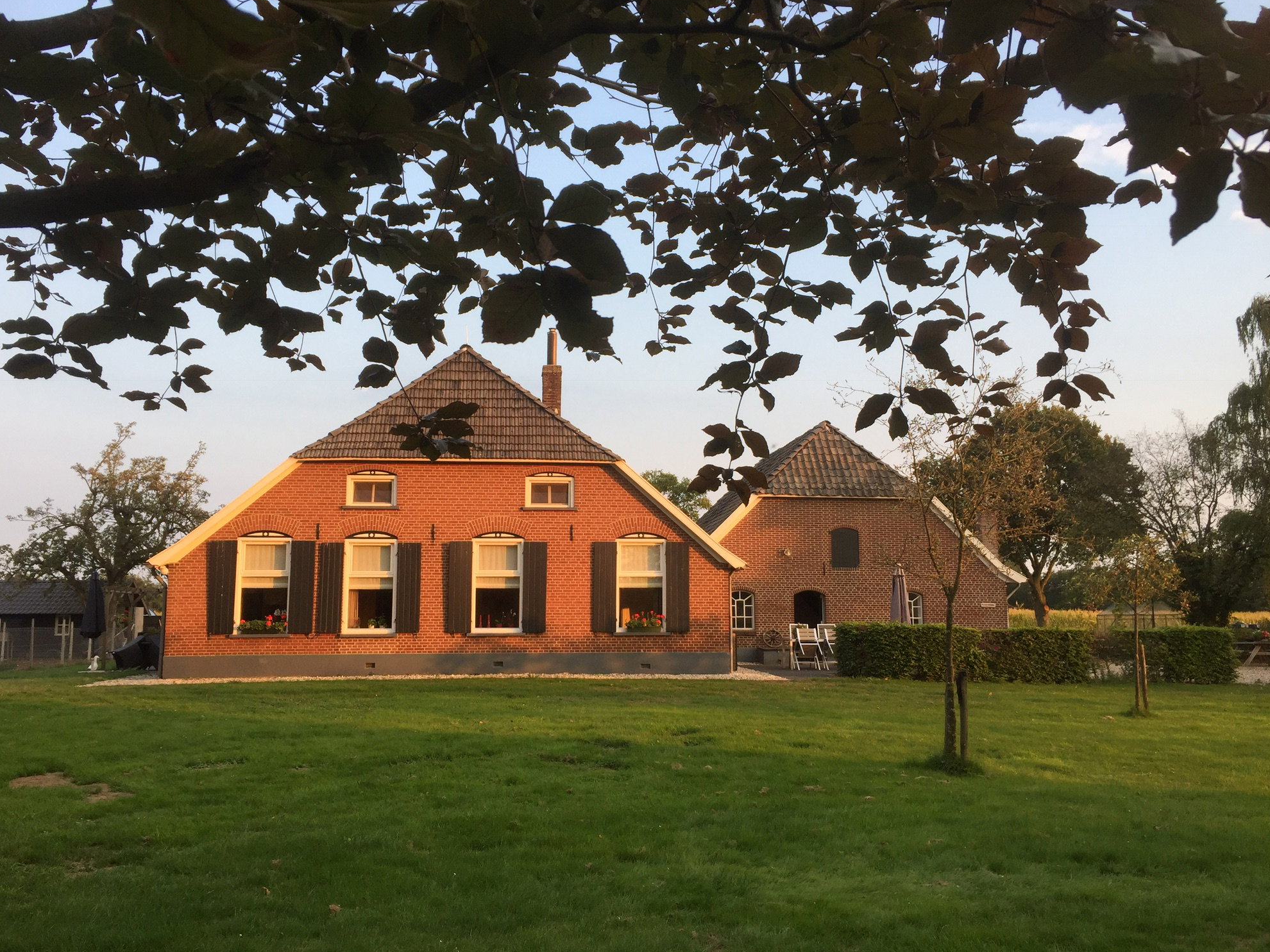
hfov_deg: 60.0
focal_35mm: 30
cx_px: 615
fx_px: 1101
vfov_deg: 46.8
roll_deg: -0.6
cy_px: 462
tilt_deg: +8.1
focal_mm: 4.15
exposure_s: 1/206
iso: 32
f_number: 2.2
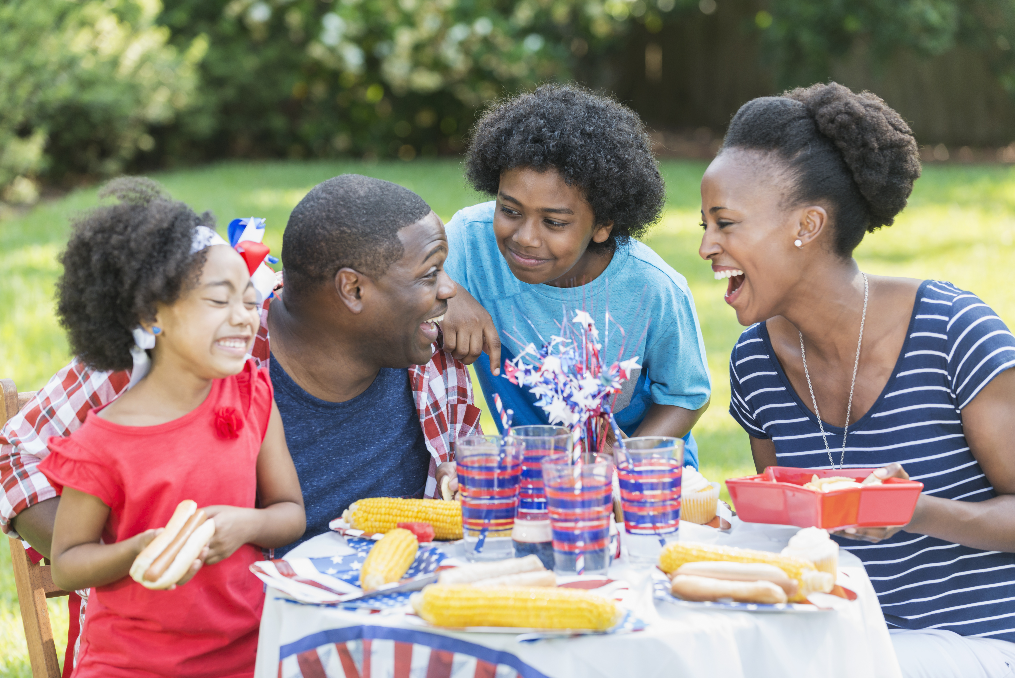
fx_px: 3271
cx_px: 508
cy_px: 339
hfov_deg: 17.6
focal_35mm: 116
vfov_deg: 11.8
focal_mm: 116
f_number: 4
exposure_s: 1/200
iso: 320
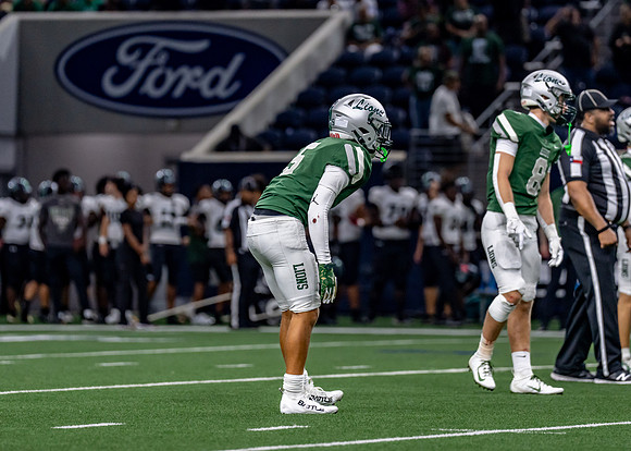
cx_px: 323
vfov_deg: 4.9
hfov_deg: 6.9
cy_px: 181
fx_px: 5210
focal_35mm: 291
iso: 1600
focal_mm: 200
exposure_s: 1/1000
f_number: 3.2
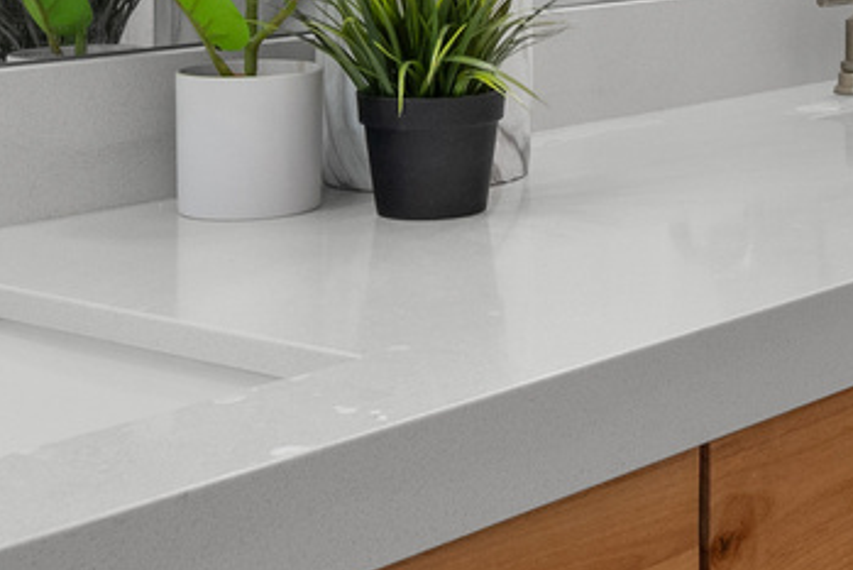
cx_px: 978
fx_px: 2155
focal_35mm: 91
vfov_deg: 14.4
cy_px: -180
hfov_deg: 21.1
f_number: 8
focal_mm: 15.5
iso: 500
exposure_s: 1/6
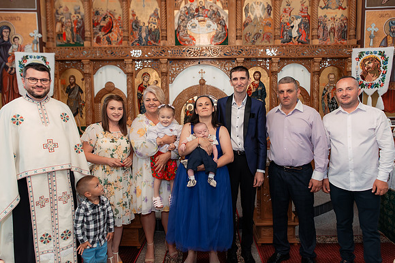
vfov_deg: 50.7
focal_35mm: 25
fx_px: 278
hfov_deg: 70.8
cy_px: 124
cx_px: 208
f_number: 3.5
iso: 2500
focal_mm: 24
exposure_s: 1/250
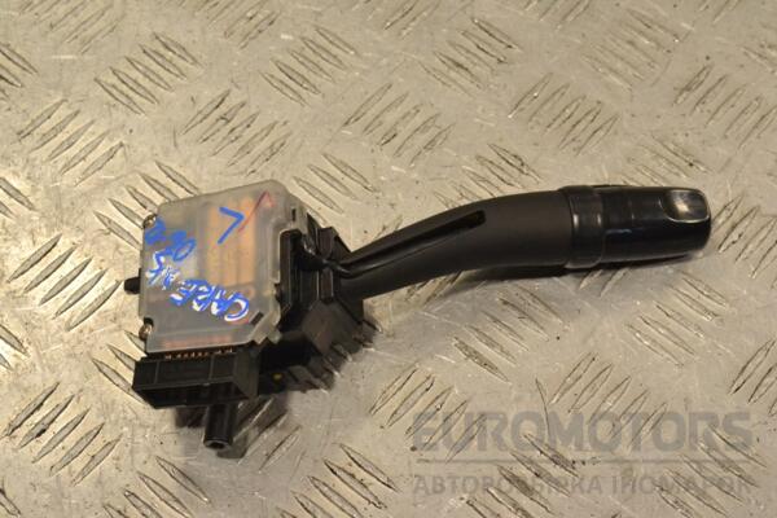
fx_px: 1683
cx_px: 388
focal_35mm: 78
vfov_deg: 17.5
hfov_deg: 26.0
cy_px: 259
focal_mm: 52
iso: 3200
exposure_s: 1/400
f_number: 11
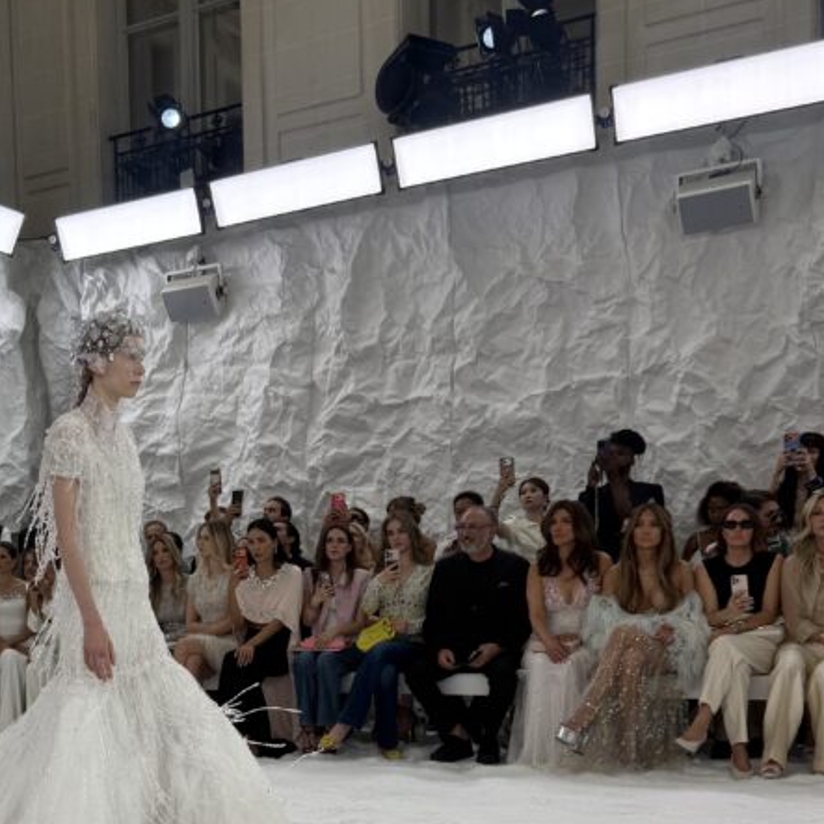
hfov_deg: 33.5
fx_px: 1320
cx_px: 143
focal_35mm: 49
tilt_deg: -5.4
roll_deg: +2.8
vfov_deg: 33.1
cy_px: 724
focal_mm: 6.76
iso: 80
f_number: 1.78
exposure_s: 1/1437
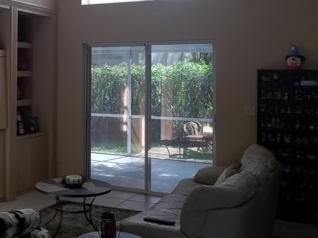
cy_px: 67
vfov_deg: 27.2
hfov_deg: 34.9
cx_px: 59
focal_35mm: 53
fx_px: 487
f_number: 2.9
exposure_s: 1/50
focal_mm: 5.7
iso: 64
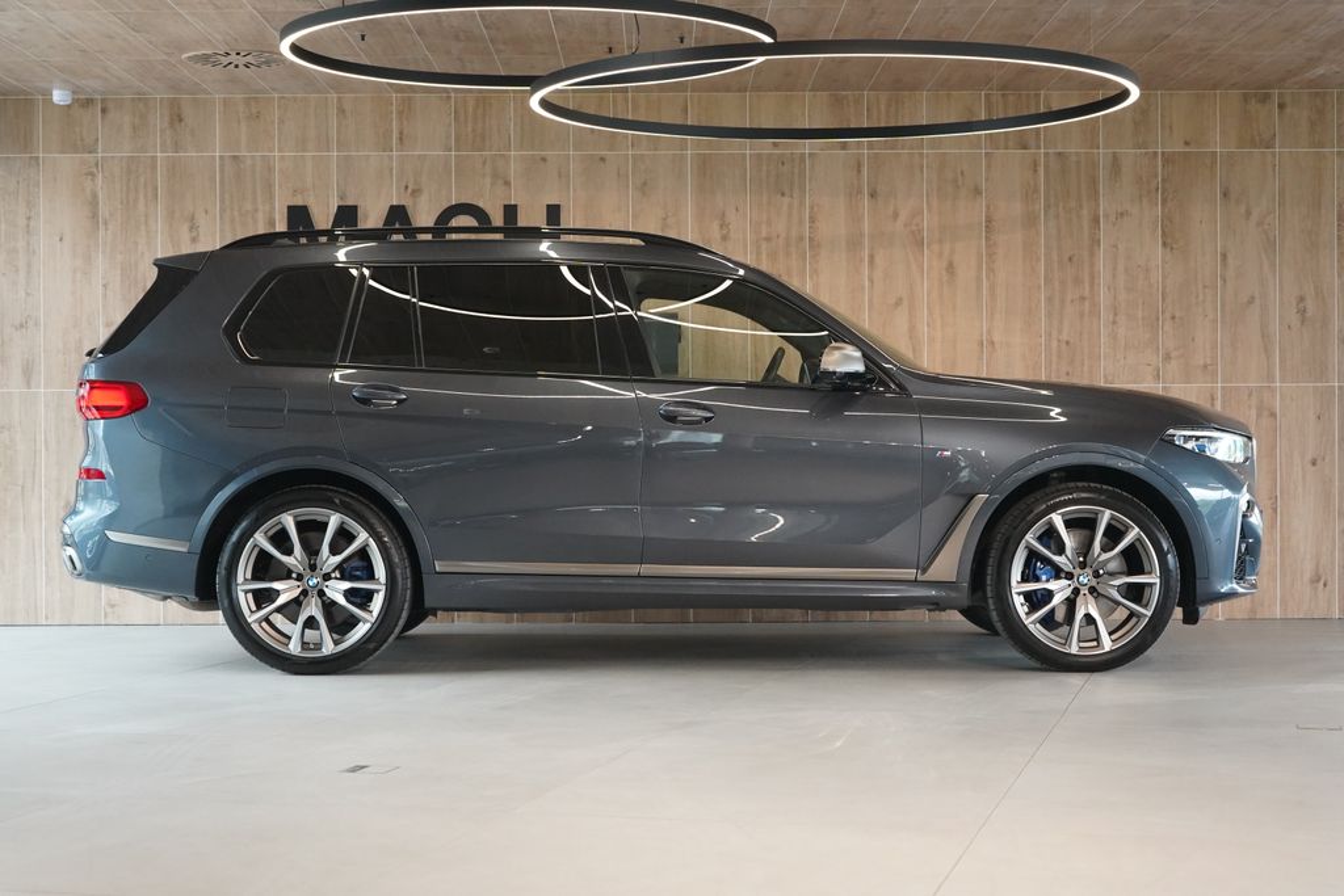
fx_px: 2203
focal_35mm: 59
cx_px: 672
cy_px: 448
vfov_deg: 23.0
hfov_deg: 33.9
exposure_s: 1/160
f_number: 5
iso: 5000
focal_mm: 59
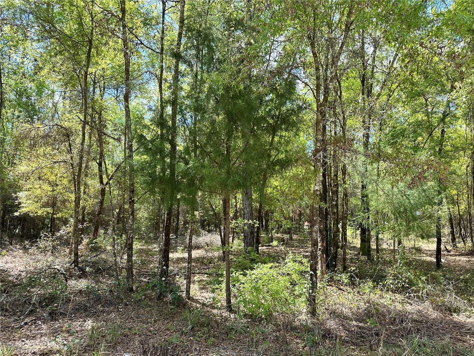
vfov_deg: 56.8
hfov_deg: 71.6
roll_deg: -0.7
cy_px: 178
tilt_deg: +7.9
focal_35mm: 24
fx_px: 329
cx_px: 237
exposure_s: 1/785
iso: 80
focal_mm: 6.86
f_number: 1.78
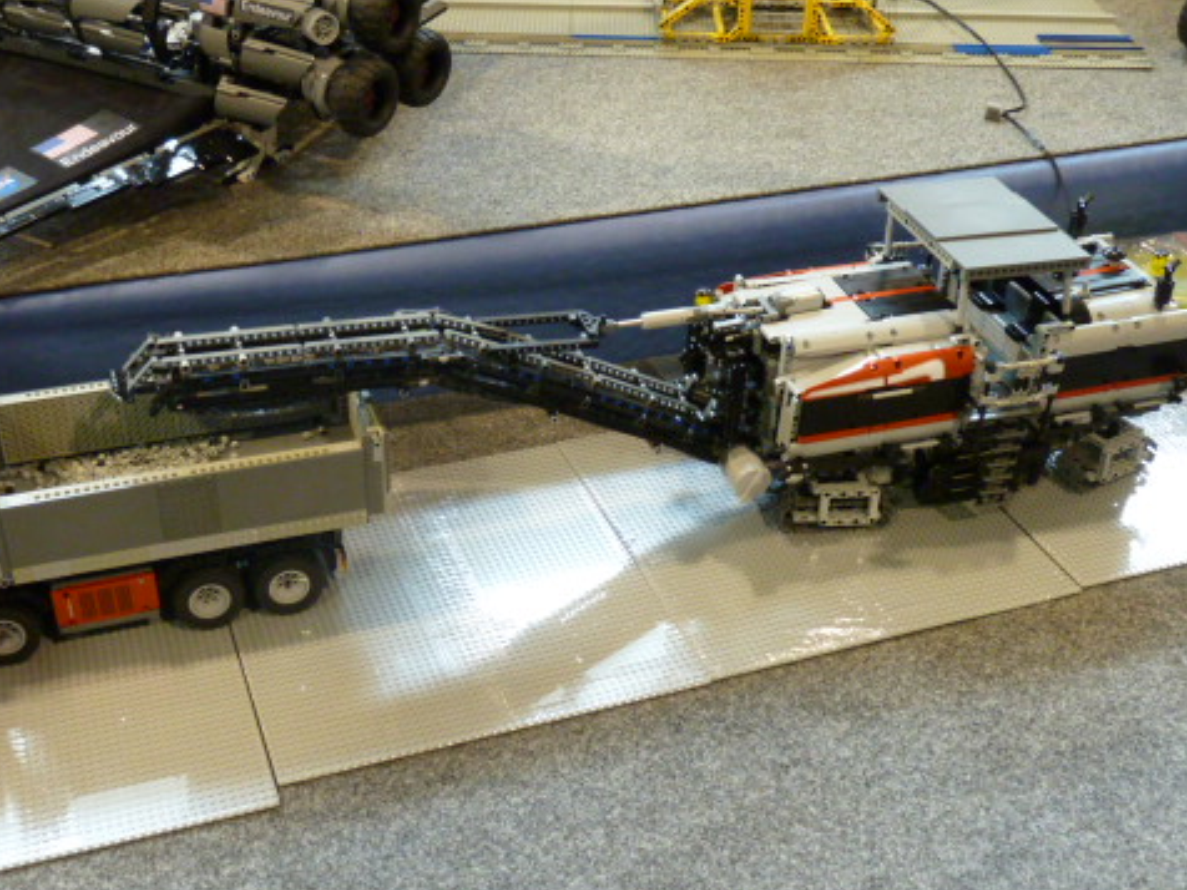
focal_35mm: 43
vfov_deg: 33.6
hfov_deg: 43.6
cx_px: 479
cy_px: 449
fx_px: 1474
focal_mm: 5.3
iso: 400
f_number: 3.5
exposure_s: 1/30
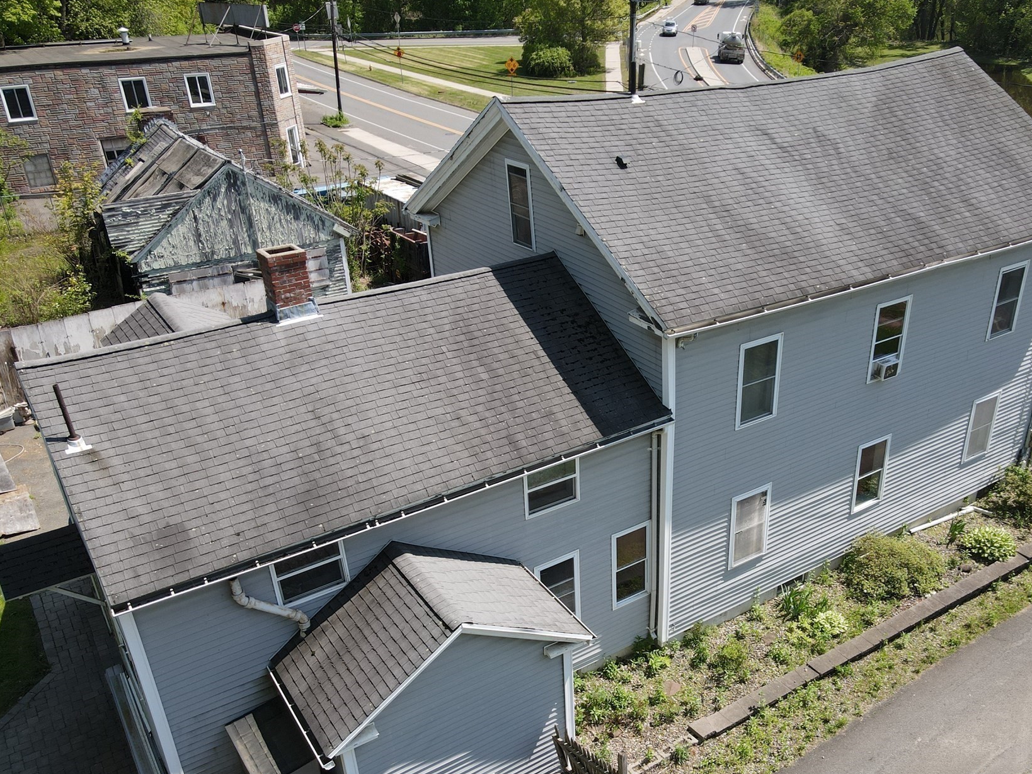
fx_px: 895
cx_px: 624
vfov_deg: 46.4
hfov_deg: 59.4
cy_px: 480
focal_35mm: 30
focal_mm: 4.5
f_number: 2.8
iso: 100
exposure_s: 1/400
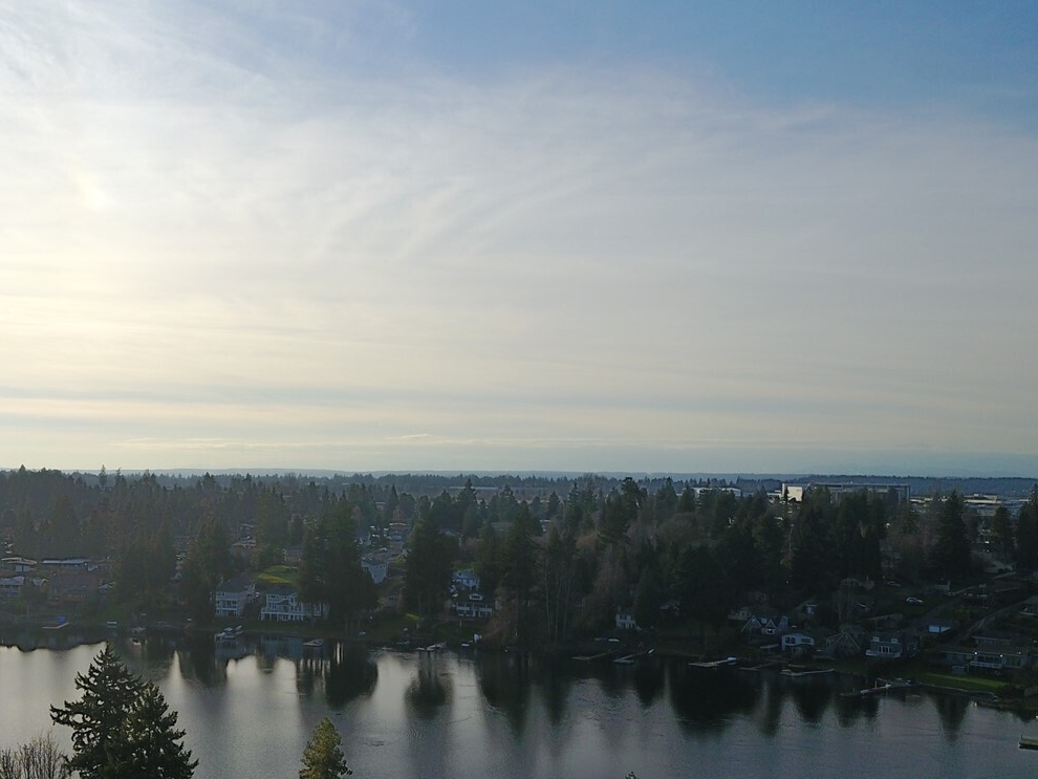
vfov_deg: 34.3
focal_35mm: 42
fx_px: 1260
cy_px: 460
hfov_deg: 43.7
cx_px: 290
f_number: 2.2
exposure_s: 1/1618
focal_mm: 4.73
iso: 100
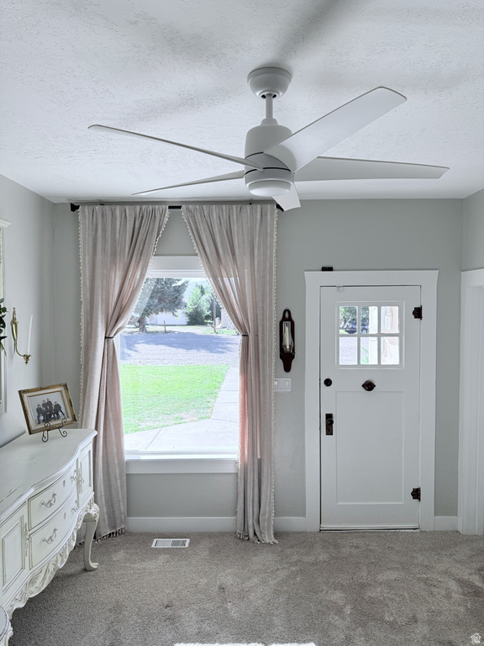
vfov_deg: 71.6
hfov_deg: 56.8
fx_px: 447
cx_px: 242
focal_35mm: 24
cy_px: 323
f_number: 1.78
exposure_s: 1/632
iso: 100
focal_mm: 6.76
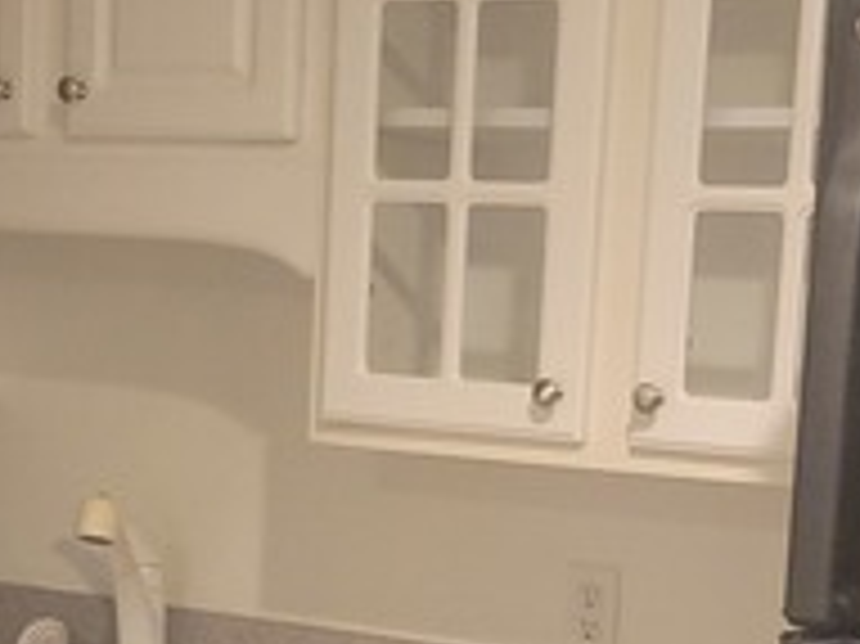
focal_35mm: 91
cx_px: 484
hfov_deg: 21.5
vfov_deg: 15.8
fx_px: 2259
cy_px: 689
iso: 500
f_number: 1.8
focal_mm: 5.4
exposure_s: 1/40
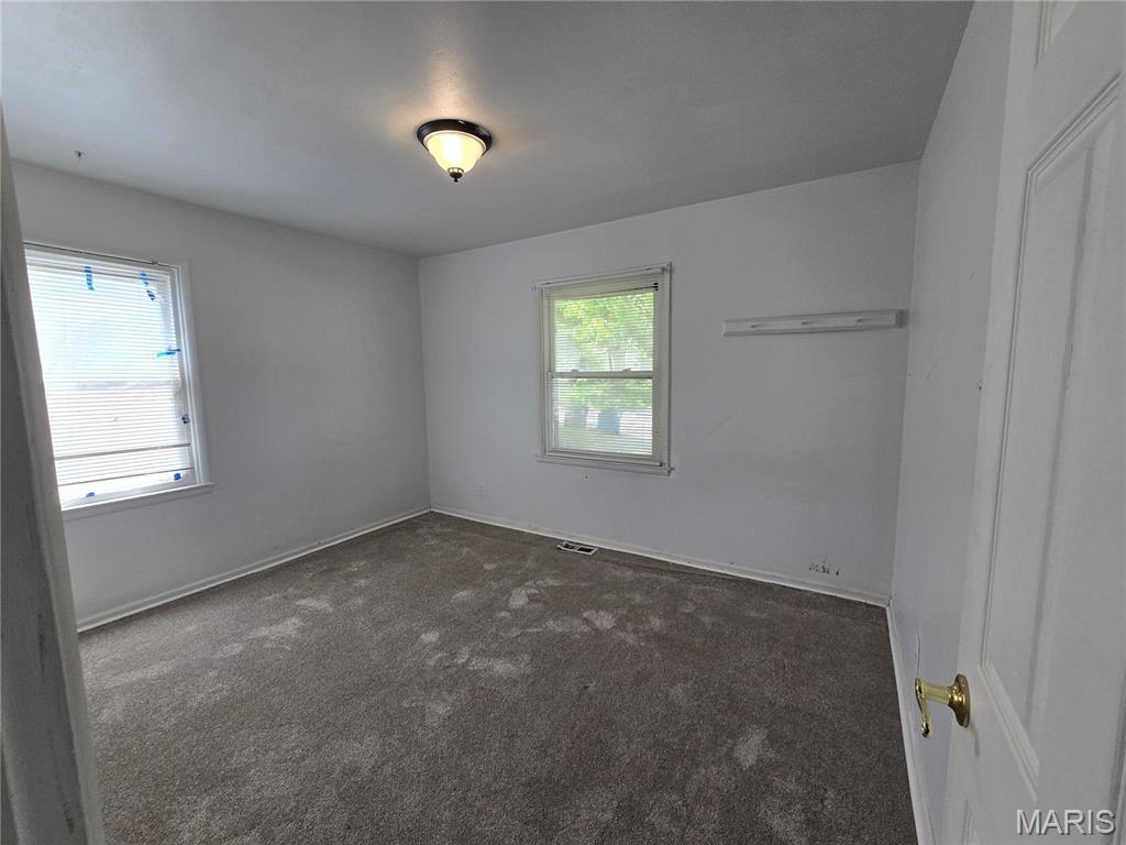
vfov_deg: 89.9
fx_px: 423
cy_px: 422
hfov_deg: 106.2
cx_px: 563
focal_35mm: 13
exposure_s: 1/120
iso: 100
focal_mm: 2.2
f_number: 2.2
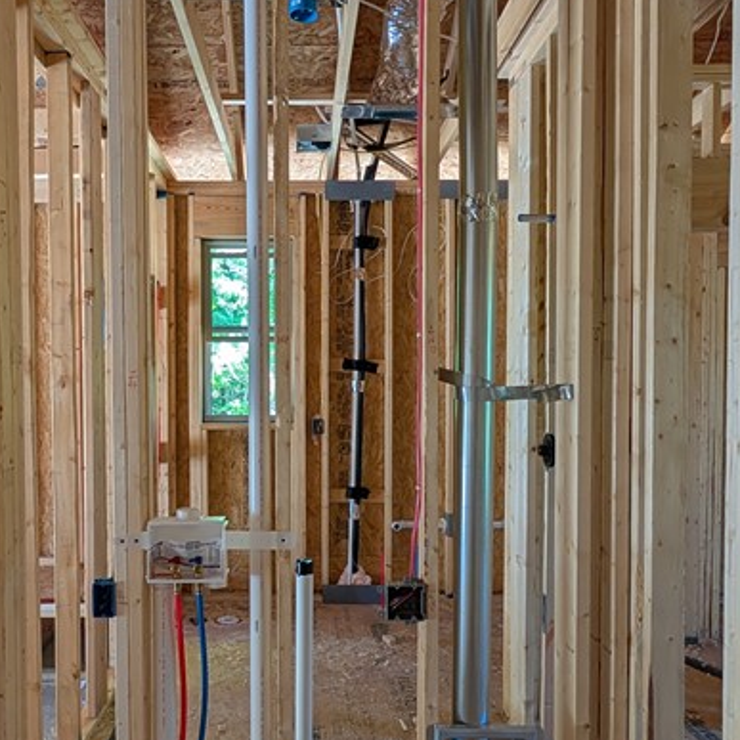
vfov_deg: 57.2
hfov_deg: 56.6
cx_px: 278
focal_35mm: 28
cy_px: 402
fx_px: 677
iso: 118
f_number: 1.7
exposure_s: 1/132
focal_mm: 2.02
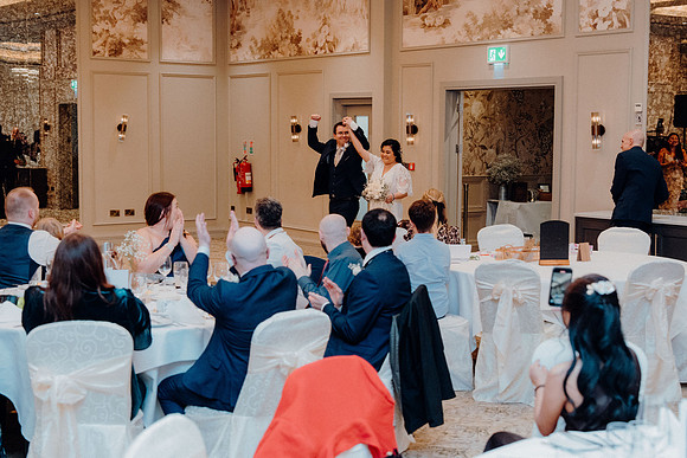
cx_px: 344
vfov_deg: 24.2
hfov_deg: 35.6
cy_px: 229
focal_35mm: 56
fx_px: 1069
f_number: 3.5
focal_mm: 56
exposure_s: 1/160
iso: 3200
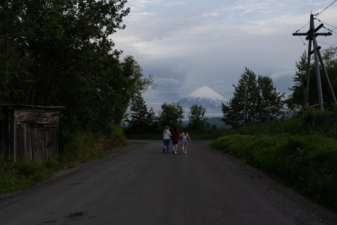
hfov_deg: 45.0
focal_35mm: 43
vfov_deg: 30.8
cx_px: 171
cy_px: 138
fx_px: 407
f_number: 5
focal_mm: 35
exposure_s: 1/80
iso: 100
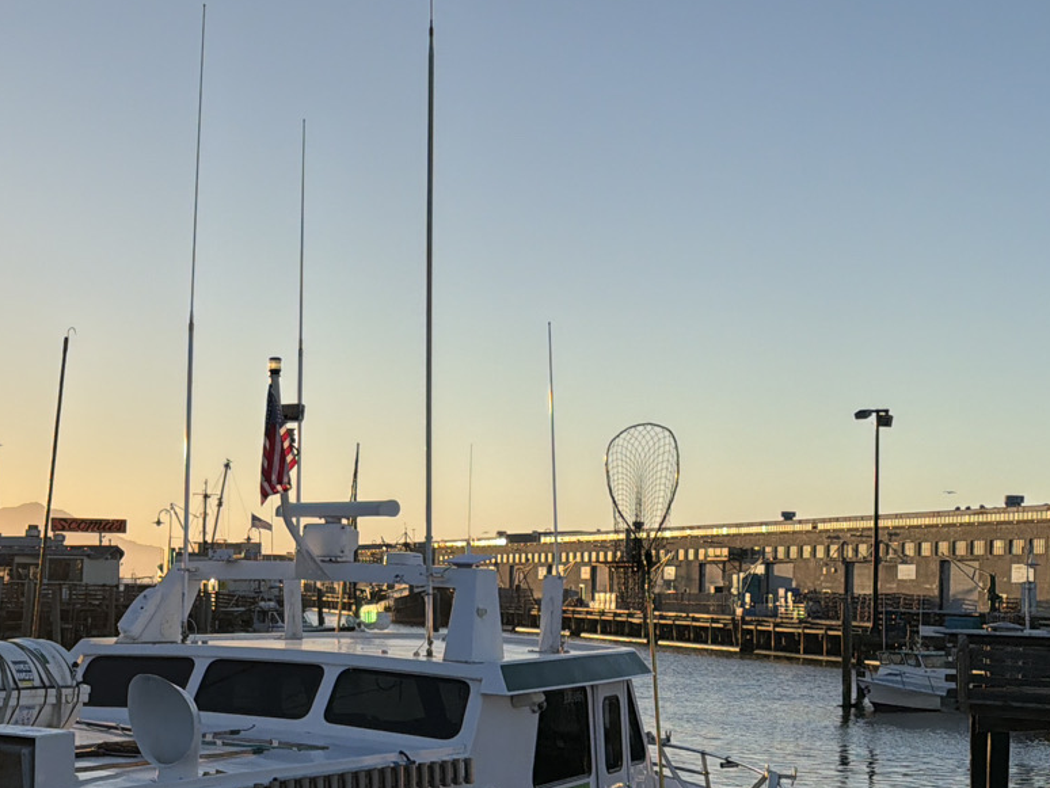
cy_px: 519
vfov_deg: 23.6
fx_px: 1881
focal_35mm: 62
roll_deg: -1.6
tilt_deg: +0.8
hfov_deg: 28.4
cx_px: -104
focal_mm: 6.76
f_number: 1.78
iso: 80
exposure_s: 1/3759
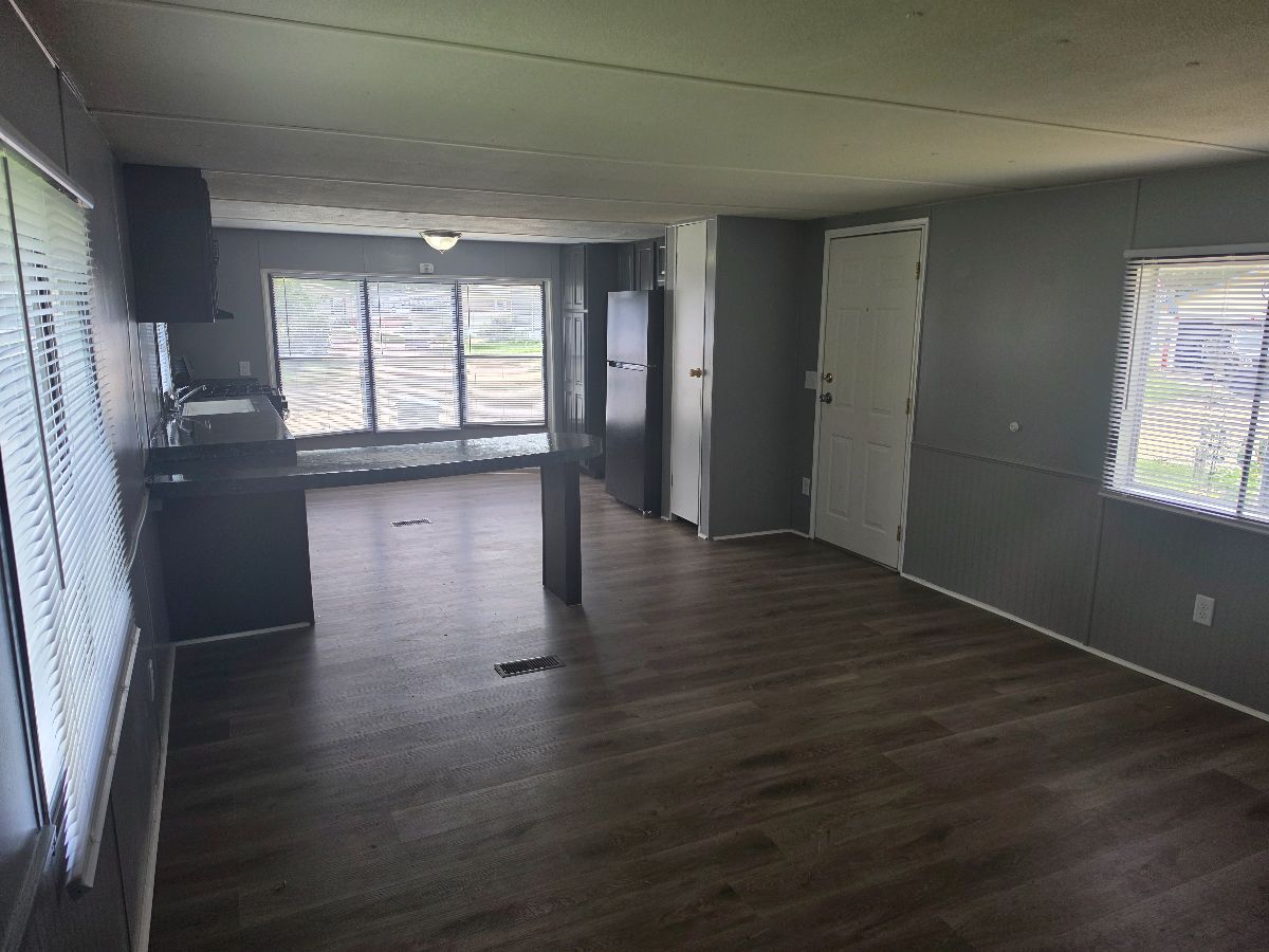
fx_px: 843
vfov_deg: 58.9
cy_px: 476
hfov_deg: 73.9
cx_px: 634
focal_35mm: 23
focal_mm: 6.5
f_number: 1.4
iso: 10
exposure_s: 1/120
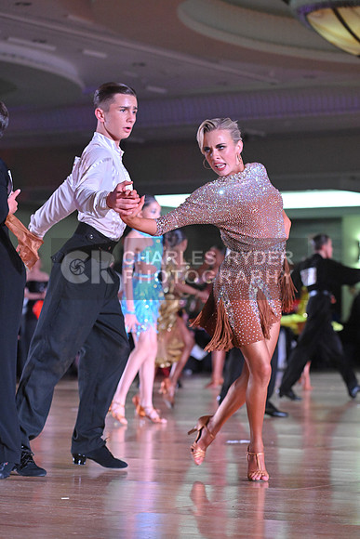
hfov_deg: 11.4
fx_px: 1799
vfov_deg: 17.1
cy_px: 270
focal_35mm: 120
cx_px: 180
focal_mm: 120
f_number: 5
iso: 5000
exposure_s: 1/400
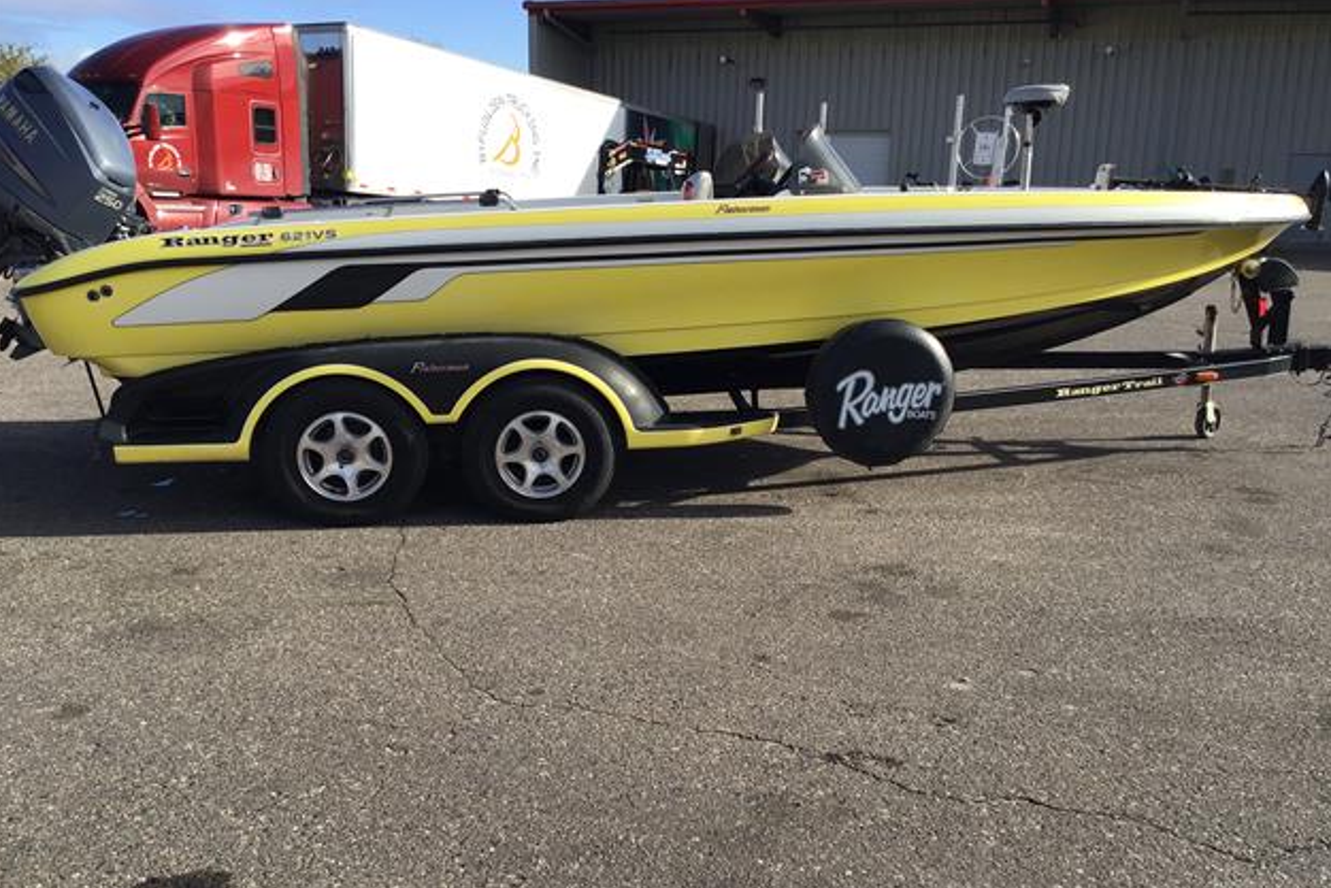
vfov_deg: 40.0
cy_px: 468
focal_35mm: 33
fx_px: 1220
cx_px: 667
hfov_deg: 57.2
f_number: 2.4
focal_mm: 3.3
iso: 25
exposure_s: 1/783
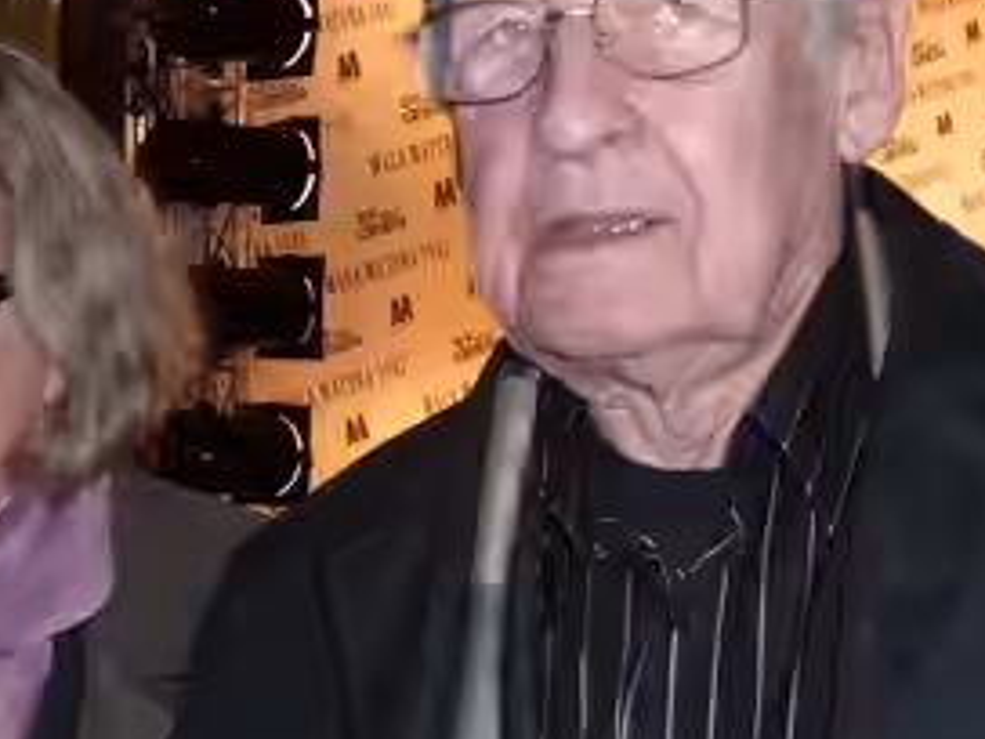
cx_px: 464
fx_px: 2134
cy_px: 239
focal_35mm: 75
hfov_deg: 26.0
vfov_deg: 19.6
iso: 80
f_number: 2.8
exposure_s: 1/45
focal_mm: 6
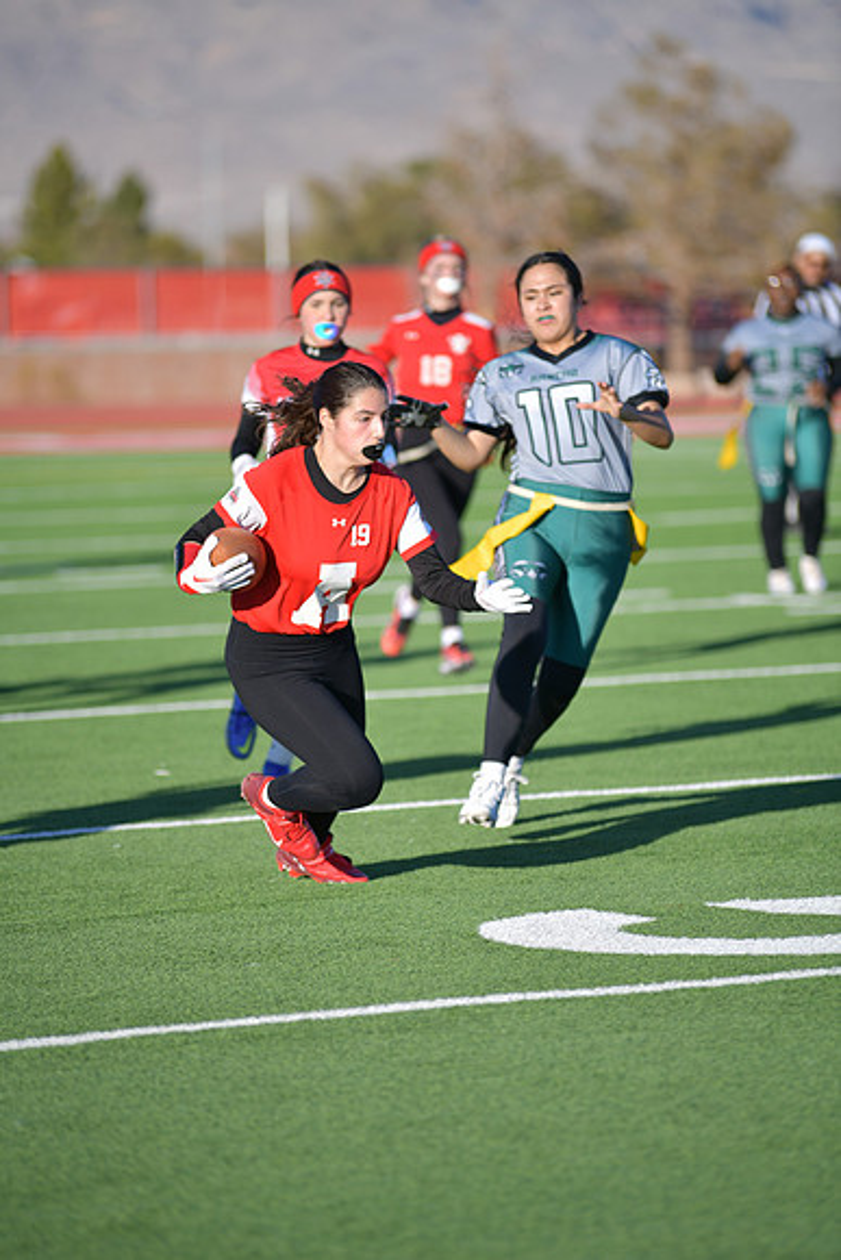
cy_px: 630
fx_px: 7004
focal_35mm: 200
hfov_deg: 6.9
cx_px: 420
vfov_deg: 10.3
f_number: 2.8
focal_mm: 200
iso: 90
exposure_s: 1/1600
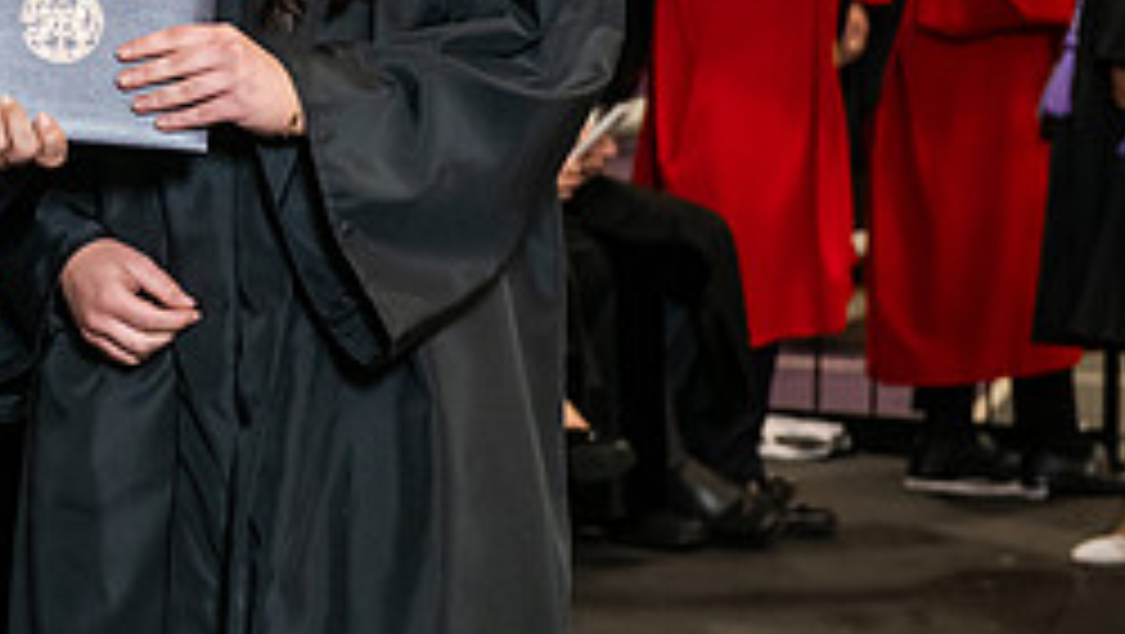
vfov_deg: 7.1
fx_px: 5074
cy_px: -97
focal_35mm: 170
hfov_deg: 12.4
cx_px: -117
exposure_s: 1/200
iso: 2500
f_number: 5
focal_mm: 70
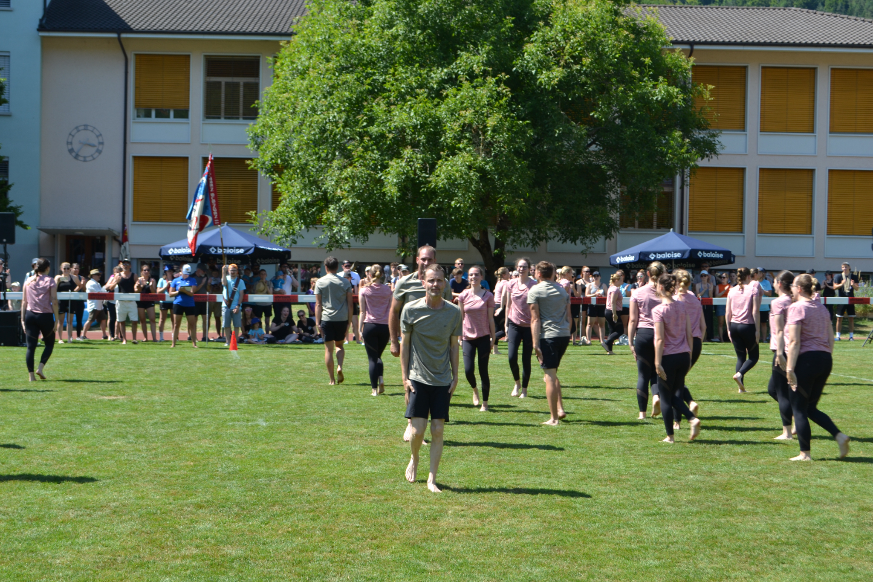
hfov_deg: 36.9
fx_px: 1309
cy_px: 291
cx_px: 436
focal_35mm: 54
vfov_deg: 25.1
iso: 100
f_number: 7.1
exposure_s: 1/200
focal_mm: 36
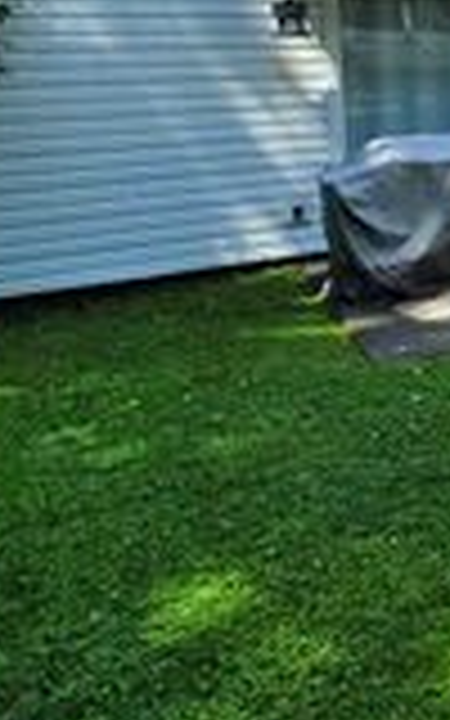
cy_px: 106
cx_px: 914
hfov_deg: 18.5
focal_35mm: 43
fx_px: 844
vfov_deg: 43.2
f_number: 2.2
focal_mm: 2.2
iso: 50
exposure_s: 1/2000
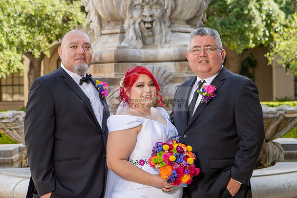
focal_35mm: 96
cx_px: 140
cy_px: 108
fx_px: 788
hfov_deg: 21.3
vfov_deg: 14.3
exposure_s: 1/200
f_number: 4.5
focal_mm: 66
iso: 100
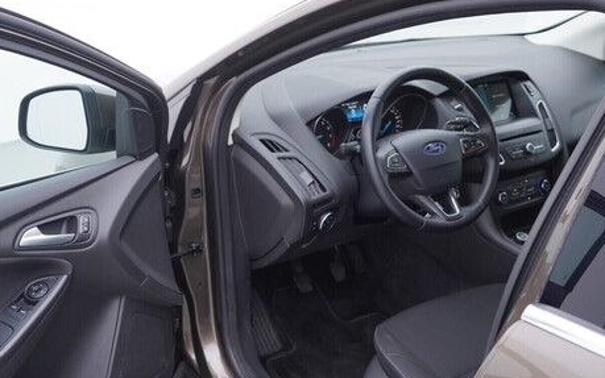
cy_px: 192
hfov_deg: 45.2
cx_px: 281
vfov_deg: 29.2
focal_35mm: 44
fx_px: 726
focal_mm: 24
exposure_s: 1/50
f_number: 3.2
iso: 125
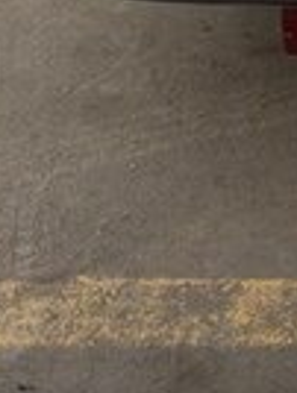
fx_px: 1220
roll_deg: +2.7
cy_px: -214
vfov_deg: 16.5
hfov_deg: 12.7
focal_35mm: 107
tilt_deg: -25.4
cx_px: 529
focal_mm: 4.15
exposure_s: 1/260
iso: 32
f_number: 2.2
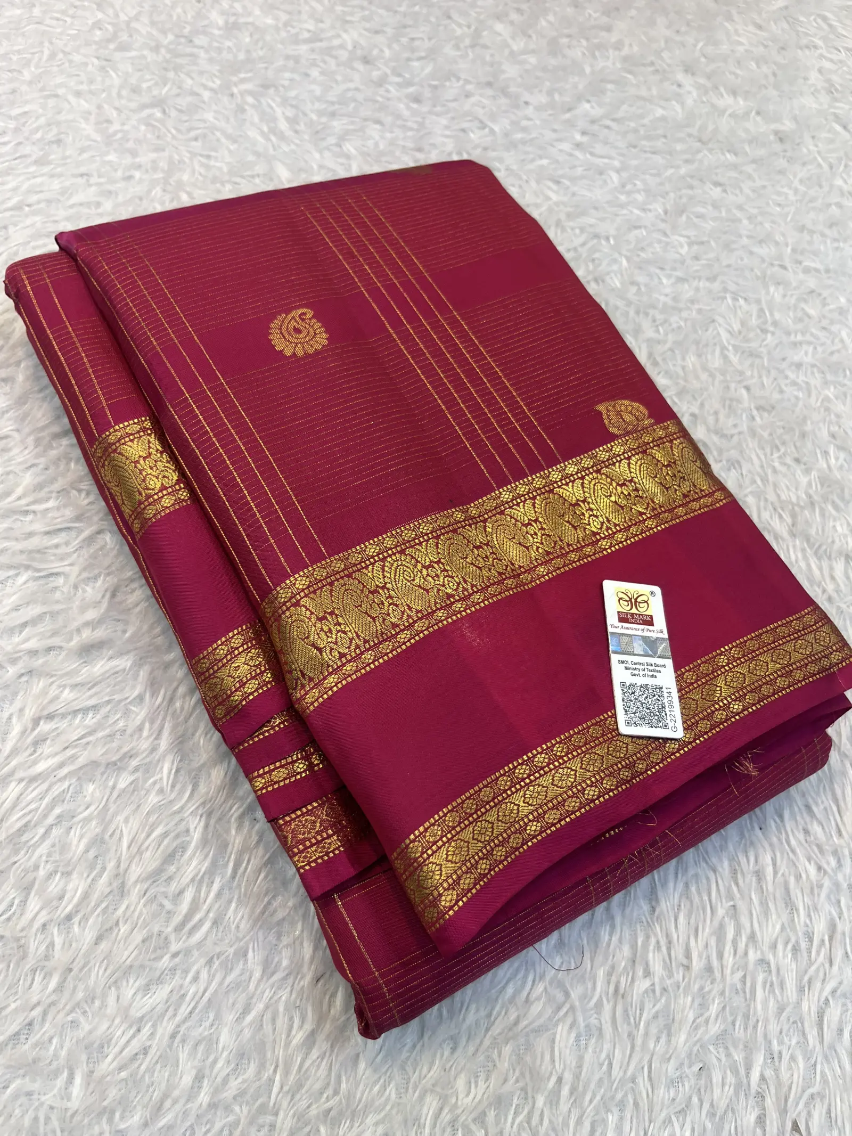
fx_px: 853
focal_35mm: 26
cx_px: 426
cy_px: 568
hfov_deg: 53.1
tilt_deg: -60.7
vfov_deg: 67.3
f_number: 1.6
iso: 80
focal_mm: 5.1
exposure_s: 1/100
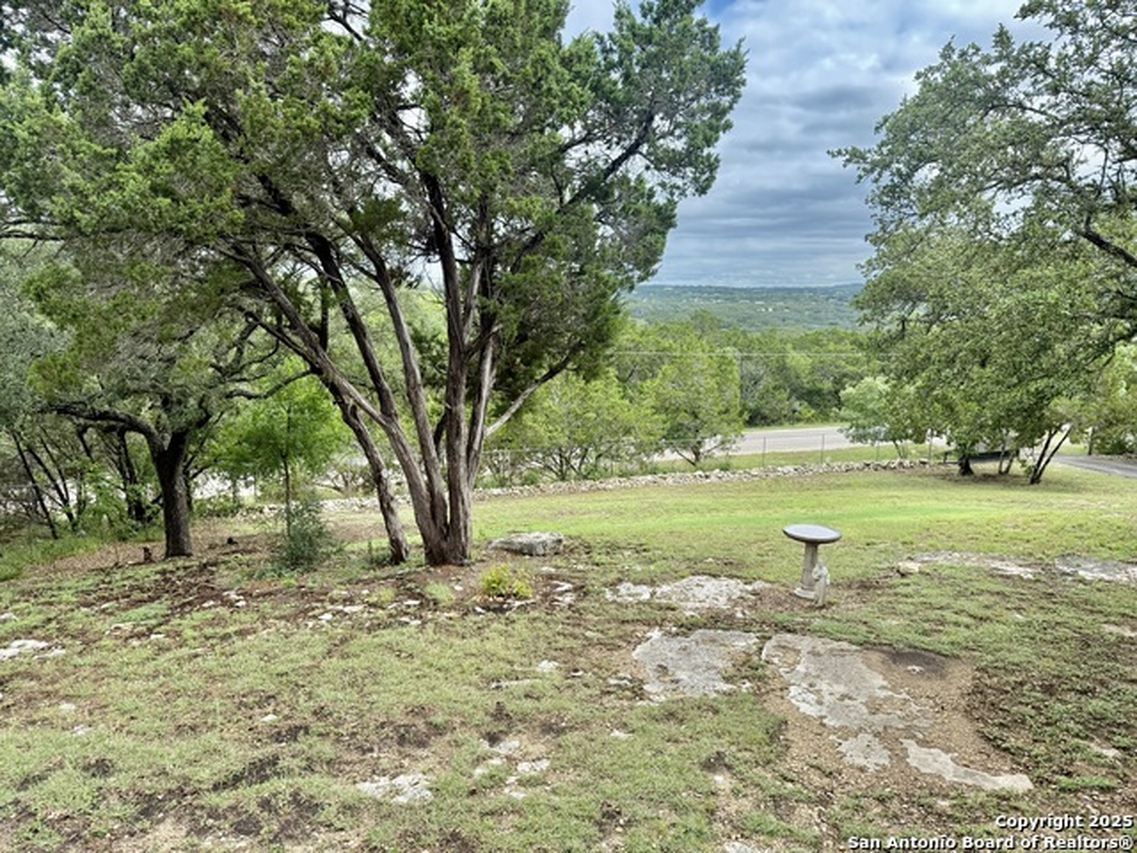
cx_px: 568
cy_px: 426
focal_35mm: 24
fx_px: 788
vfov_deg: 56.8
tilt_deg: -9.9
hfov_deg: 71.6
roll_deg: -1.1
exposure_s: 1/1949
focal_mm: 6.76
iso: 100
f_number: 1.78
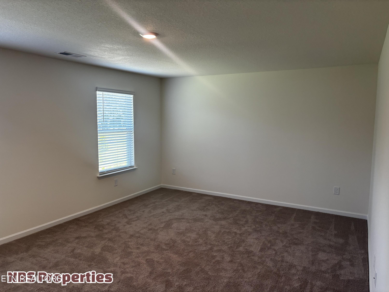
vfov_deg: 53.1
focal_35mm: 26
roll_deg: -0.4
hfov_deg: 67.3
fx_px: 292
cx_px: 194
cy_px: 146
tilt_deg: -5.5
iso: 125
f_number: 1.6
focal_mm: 5.96
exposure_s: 1/120
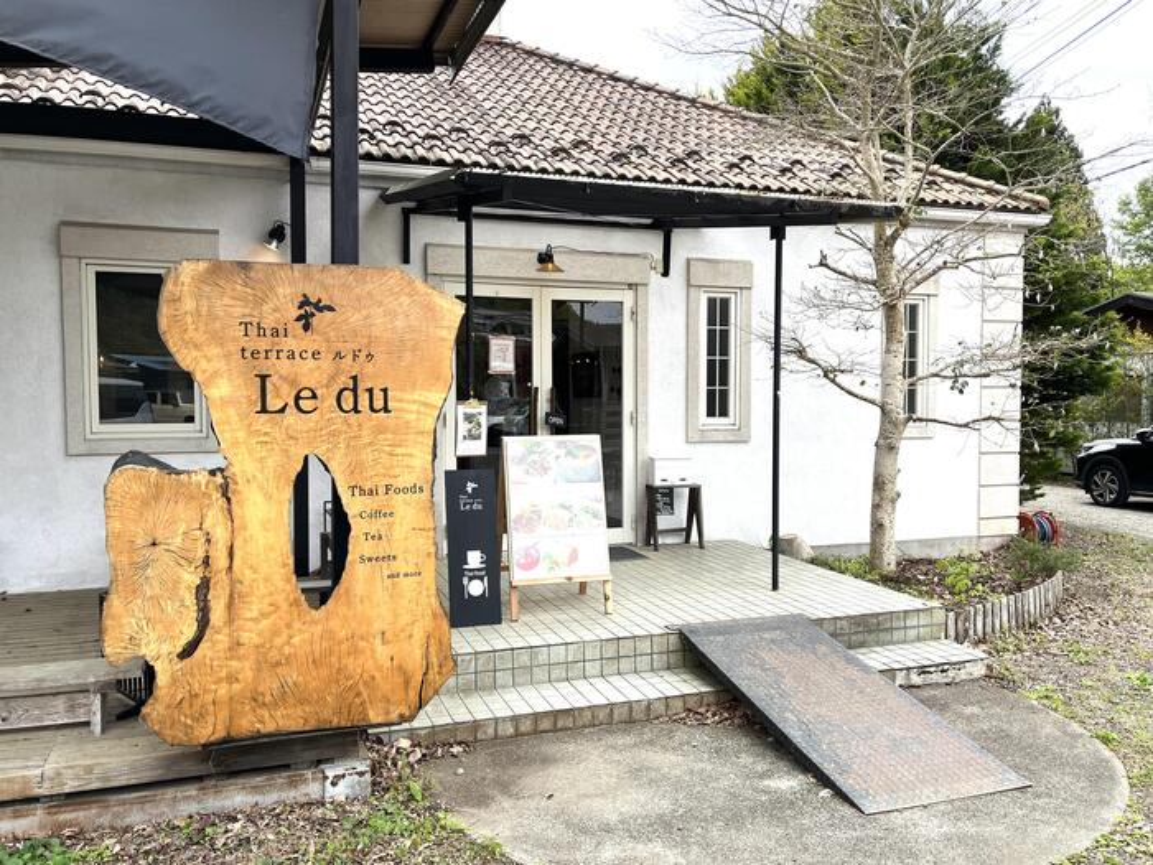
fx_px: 866
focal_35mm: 26
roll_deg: +0.1
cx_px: 576
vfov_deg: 53.1
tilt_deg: -2.1
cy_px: 432
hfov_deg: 67.3
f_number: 1.6
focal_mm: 5.1
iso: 50
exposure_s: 1/1517
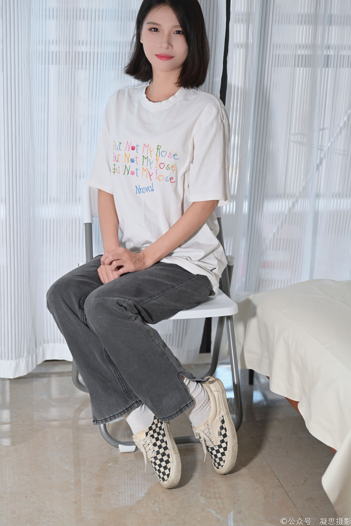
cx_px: 176
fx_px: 921
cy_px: 263
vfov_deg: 31.9
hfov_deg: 21.6
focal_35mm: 63
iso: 1600
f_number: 2.4
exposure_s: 1/100
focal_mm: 63
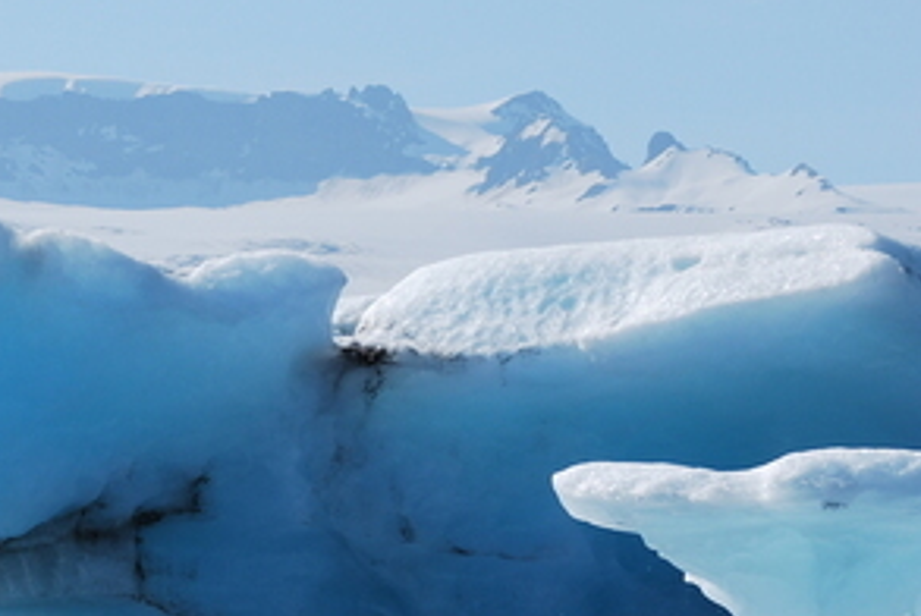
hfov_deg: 6.1
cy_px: 465
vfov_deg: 4.1
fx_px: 8604
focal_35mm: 336
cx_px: -324
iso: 100
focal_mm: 82
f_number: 10
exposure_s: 1/320
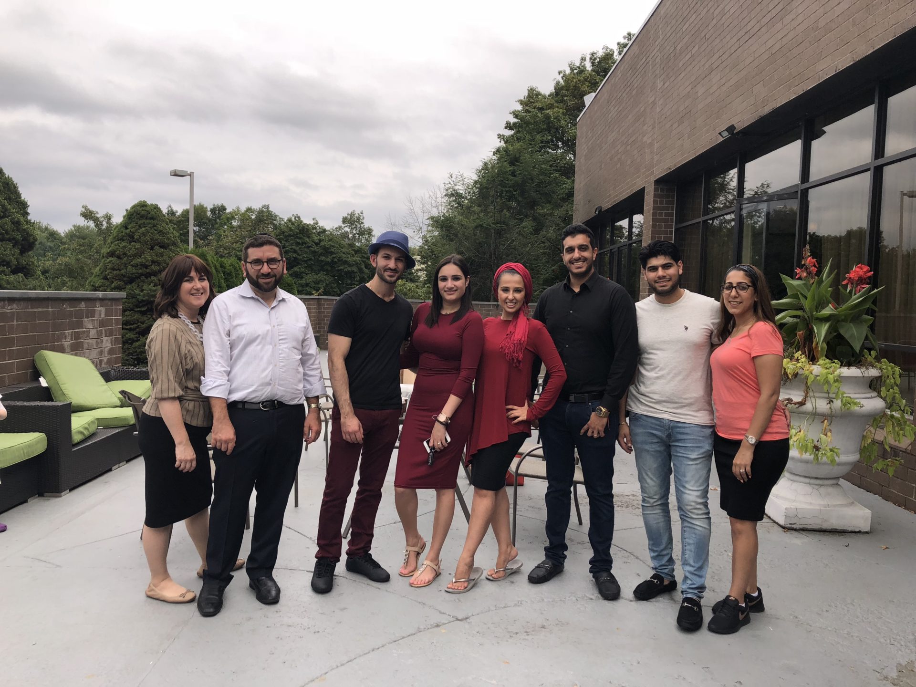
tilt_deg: -3.9
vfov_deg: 49.7
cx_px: 458
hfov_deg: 63.4
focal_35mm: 28
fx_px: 741
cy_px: 344
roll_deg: -2.3
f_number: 1.8
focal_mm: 3.99
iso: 20
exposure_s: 1/1000
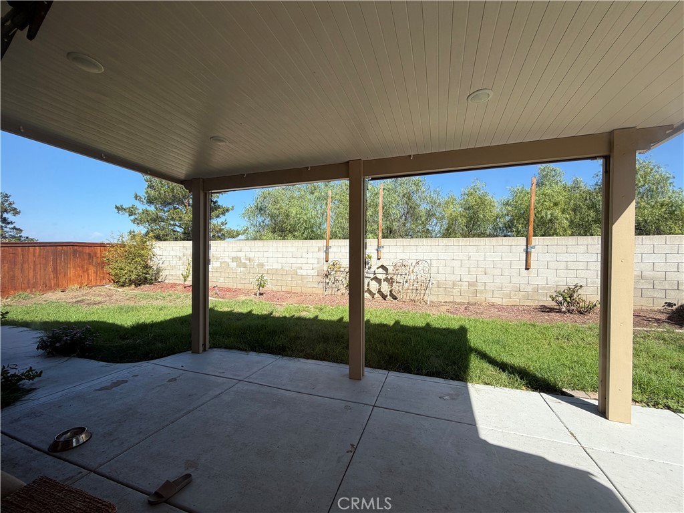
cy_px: 256
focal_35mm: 14
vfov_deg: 85.7
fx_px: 277
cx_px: 342
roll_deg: +0.3
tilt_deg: -0.2
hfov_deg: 102.1
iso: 32
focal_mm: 2.22
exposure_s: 1/770
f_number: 2.2
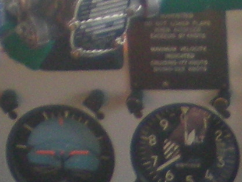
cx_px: 429
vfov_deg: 5.2
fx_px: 1966
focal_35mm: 281
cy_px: 392
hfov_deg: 6.9
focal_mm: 6.3
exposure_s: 1/62.6
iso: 152
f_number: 3.1
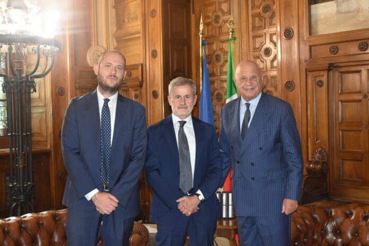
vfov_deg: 29.9
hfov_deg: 43.6
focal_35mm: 45
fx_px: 461
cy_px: 123
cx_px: 184
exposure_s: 1/60
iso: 1100
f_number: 4
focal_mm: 30
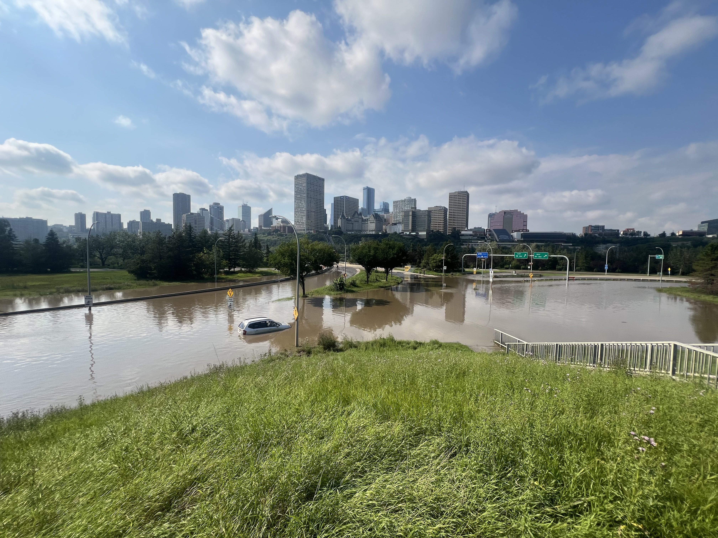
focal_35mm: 13
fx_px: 270
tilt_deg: -3.5
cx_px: 359
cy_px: 269
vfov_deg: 89.9
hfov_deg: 106.2
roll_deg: -0.7
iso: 32
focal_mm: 1.57
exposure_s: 1/2016
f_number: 1.8
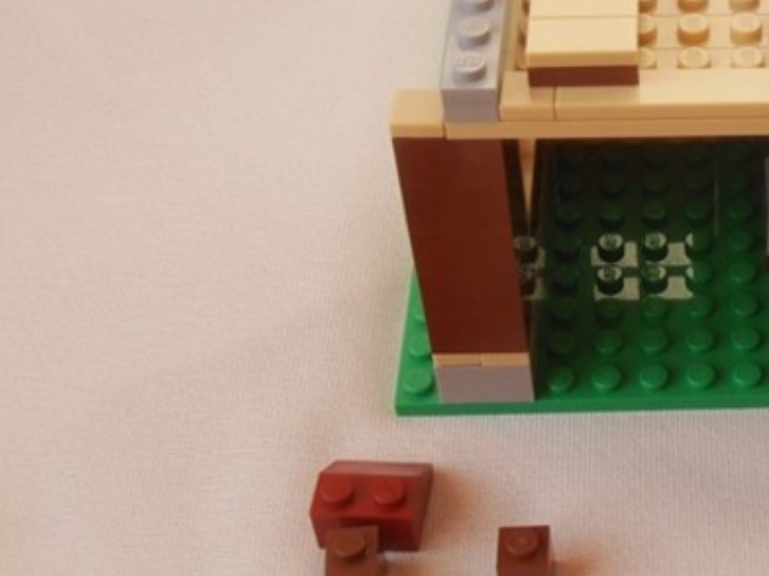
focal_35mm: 85
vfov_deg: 17.3
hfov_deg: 22.0
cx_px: 800
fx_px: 1888
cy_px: 181
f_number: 3.9
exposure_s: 1/100
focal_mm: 6.61
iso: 80
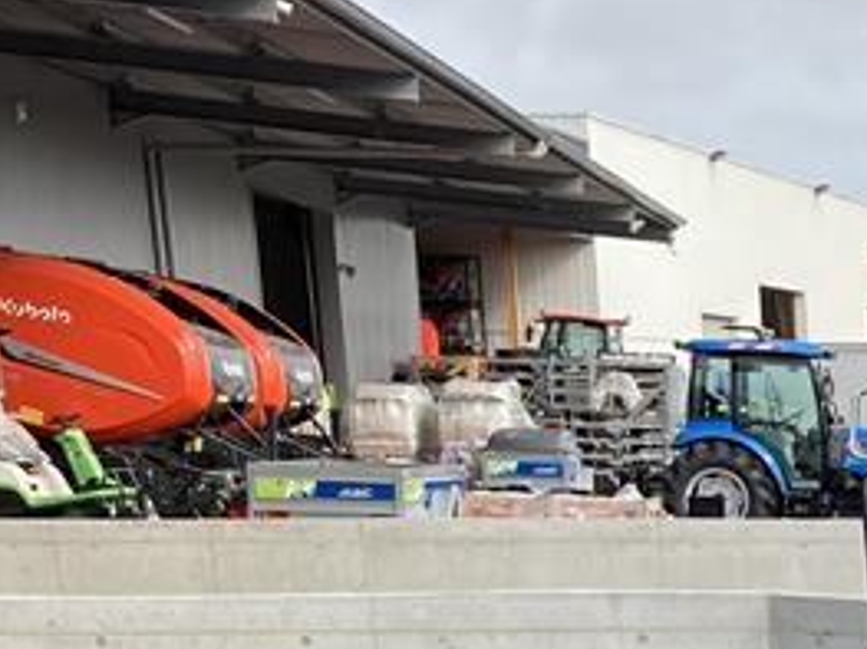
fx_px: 2729
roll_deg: -0.4
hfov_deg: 16.1
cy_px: 1110
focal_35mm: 109
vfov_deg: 12.6
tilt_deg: -14.9
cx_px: 1414
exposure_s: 1/495
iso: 20
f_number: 1.8
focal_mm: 3.99
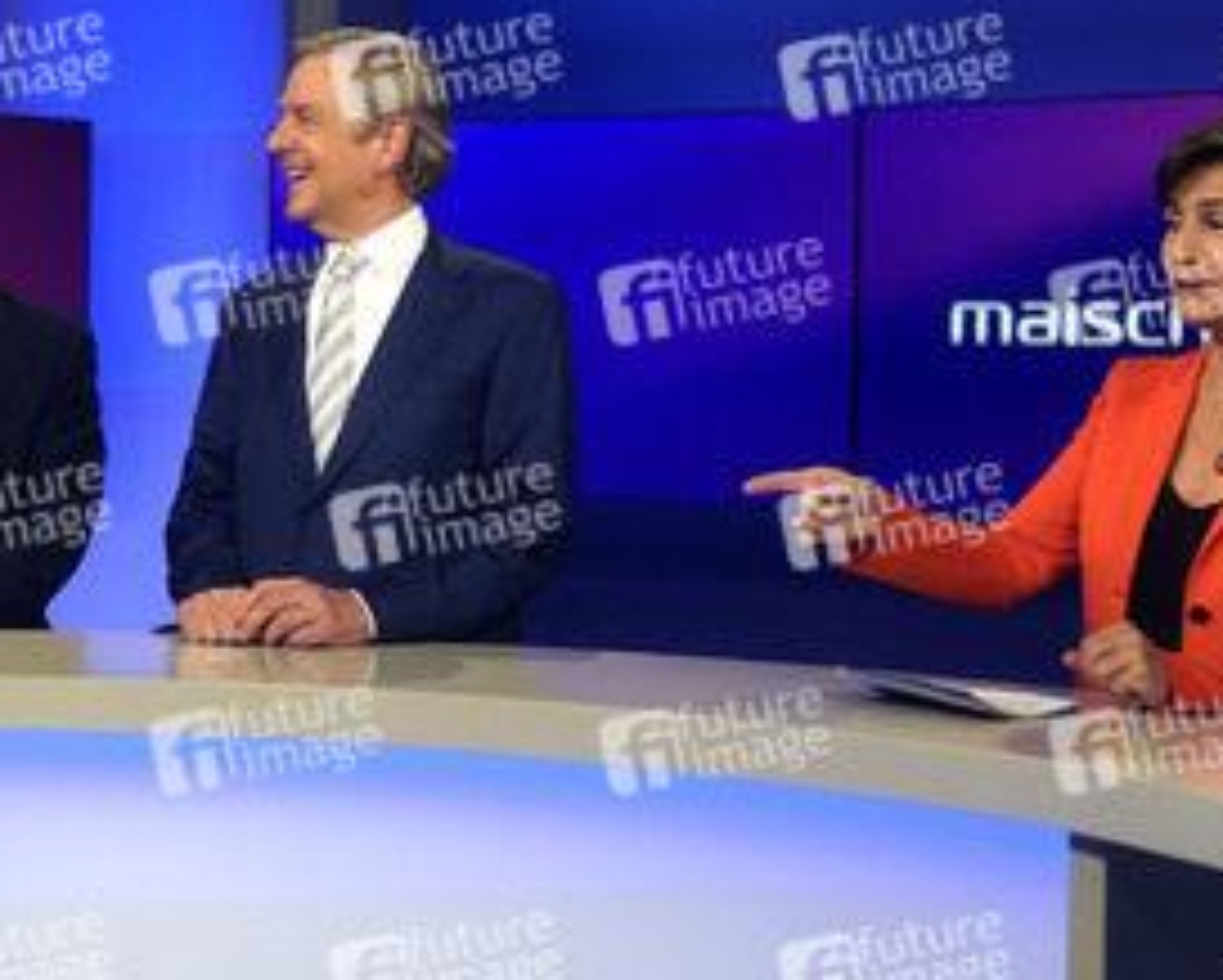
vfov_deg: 21.9
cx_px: 326
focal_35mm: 70
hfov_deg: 26.8
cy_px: 405
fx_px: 2536
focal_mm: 30
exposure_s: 1/800
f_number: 1.4
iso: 640
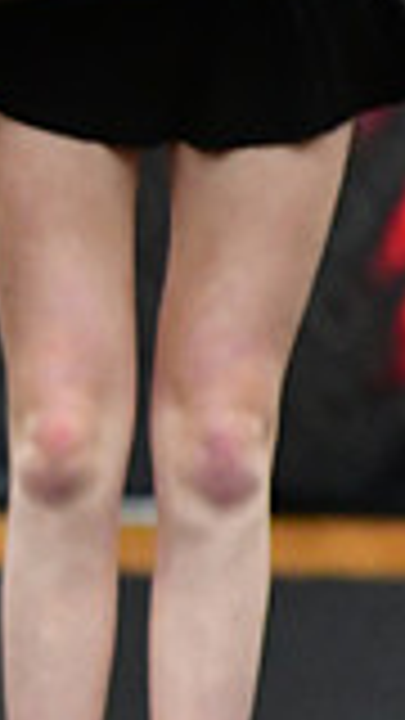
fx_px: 21803
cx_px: -770
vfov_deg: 1.9
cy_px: 124
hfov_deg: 1.1
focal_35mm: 1142
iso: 5000
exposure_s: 1/500
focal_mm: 200
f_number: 3.2
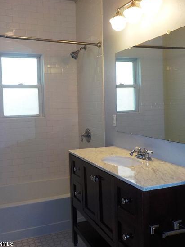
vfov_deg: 52.6
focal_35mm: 35
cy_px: 111
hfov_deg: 40.6
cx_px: 79
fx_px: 250
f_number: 3.3
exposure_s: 1/60
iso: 125
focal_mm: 4.1
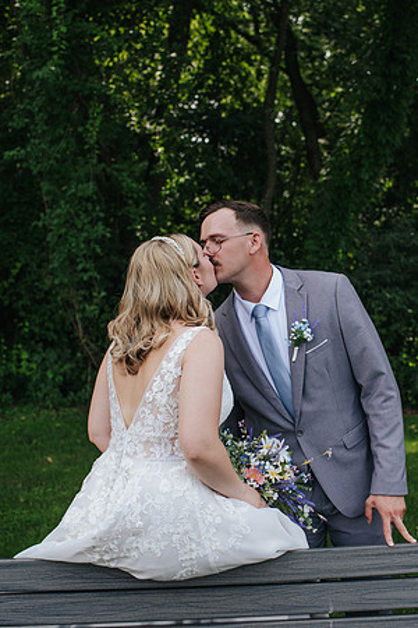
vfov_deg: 37.9
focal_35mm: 52
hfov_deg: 25.6
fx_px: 914
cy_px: 314
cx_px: 291
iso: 100
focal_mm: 35
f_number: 3.2
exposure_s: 1/320
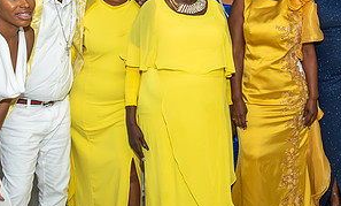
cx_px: 270
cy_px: 42
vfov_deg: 20.5
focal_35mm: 61
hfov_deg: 32.9
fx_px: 561
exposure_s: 1/250
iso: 640
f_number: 9
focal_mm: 17
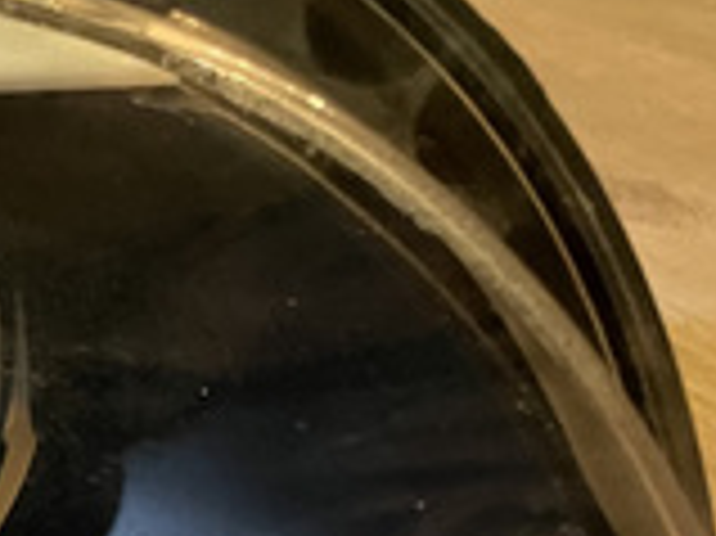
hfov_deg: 16.6
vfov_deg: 14.2
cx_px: -581
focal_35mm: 98
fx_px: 2026
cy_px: 788
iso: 500
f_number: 1.6
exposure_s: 1/33
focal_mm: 4.2
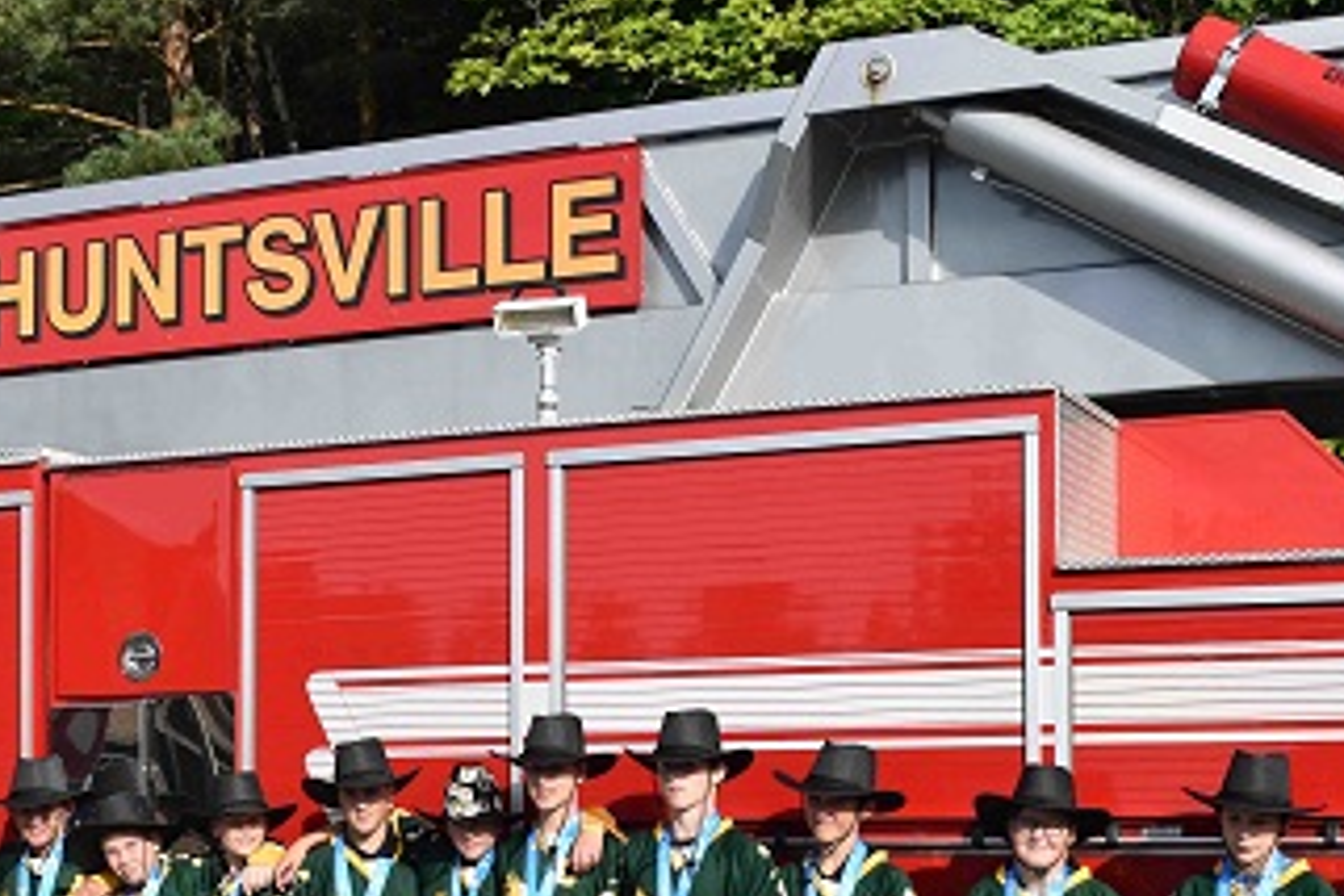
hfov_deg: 30.5
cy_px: 823
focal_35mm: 66
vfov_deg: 20.2
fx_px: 2464
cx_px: 609
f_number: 8
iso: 100
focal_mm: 20
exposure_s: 1/320
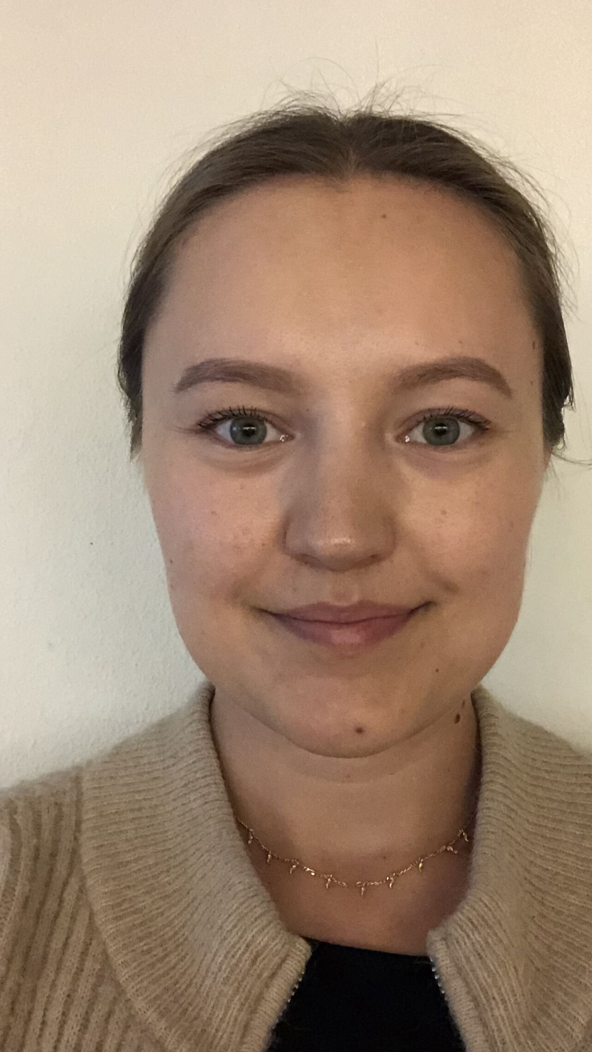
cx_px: 339
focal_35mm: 39
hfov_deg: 30.4
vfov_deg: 51.6
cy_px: 564
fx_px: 1088
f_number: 2.2
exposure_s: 1/33
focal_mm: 2.87
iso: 640
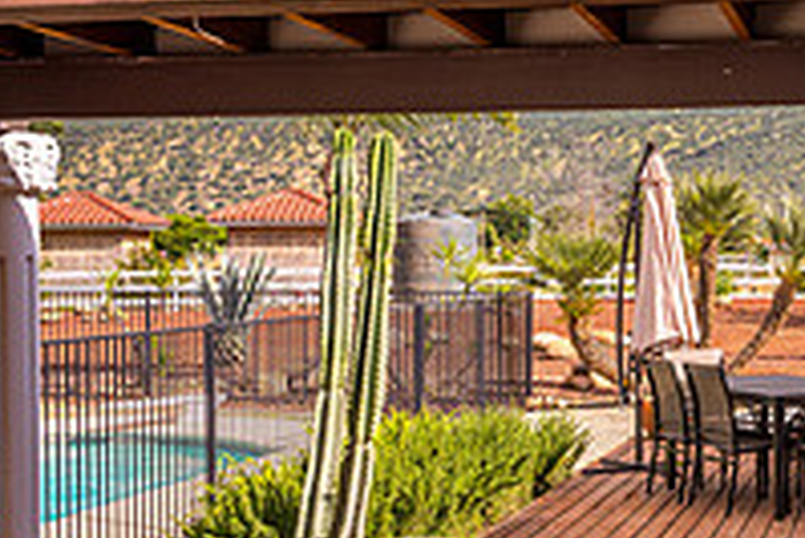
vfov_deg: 19.5
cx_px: 667
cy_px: 289
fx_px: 1566
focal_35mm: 70
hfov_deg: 28.1
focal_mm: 24
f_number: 8
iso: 64
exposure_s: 1/50
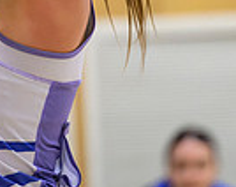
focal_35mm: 832
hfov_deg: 2.3
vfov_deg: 1.8
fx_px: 5786
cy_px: -129
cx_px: -78
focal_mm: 175
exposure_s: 1/1250
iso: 3200
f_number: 3.2
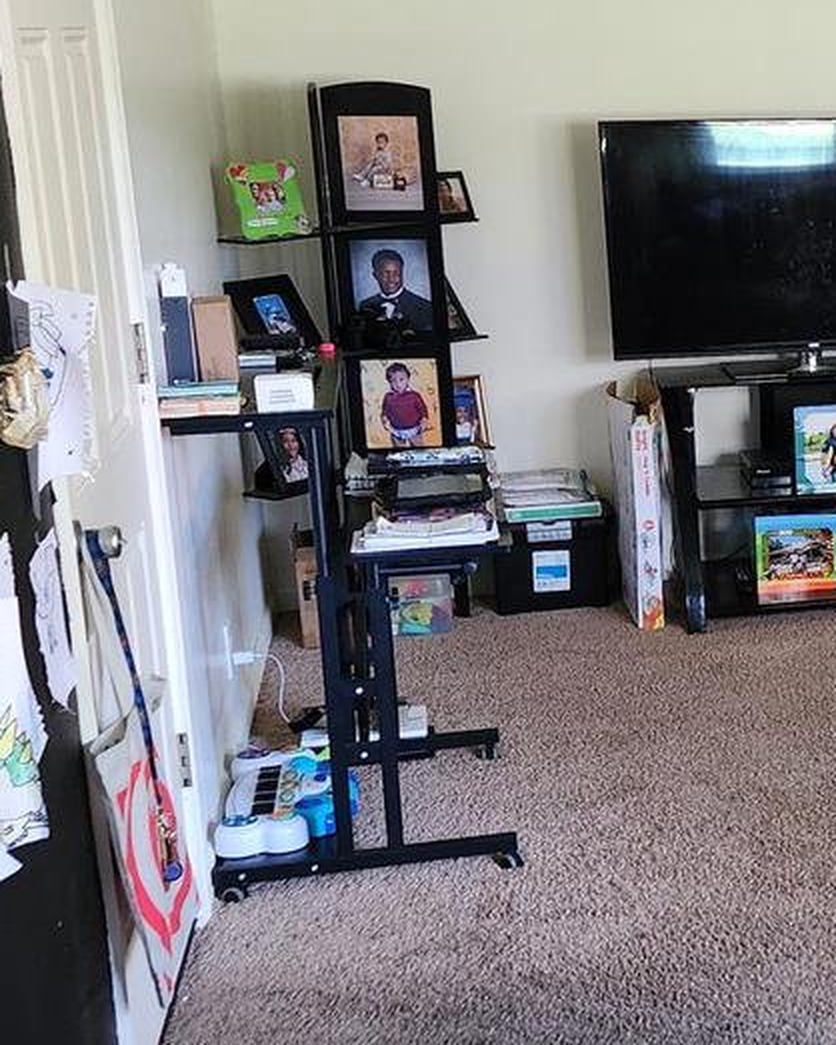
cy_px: 537
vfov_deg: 28.7
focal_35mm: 66
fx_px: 2040
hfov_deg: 20.9
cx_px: 1104
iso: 500
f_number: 1.8
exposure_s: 1/30
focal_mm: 5.4
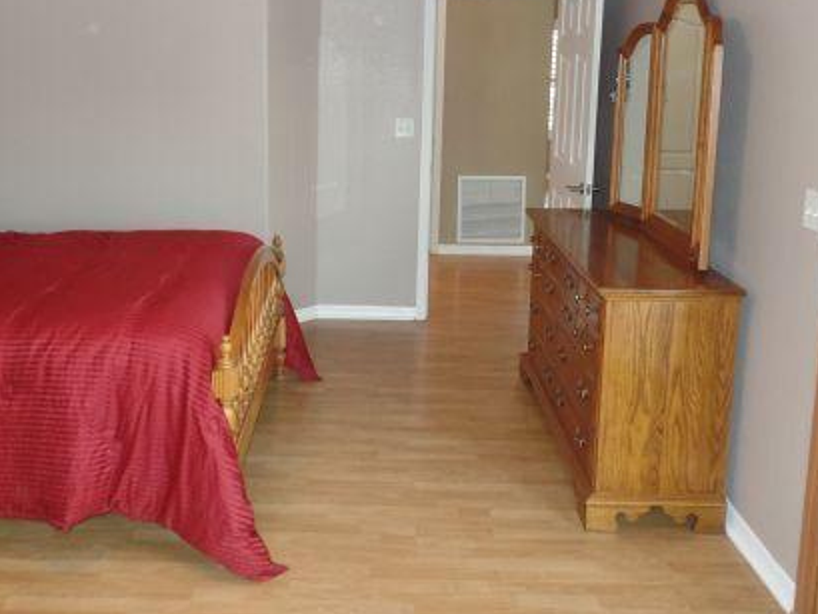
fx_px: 851
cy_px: 198
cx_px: 382
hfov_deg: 51.3
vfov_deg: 39.2
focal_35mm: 36
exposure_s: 1/30
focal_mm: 4.1
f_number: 2.8
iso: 320
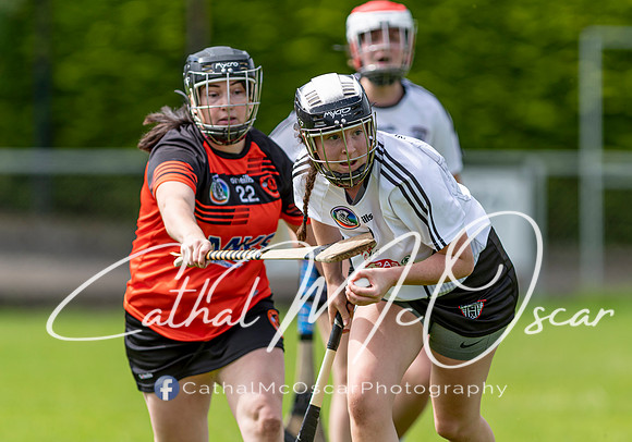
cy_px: 236
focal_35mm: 506
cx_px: 358
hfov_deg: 4.0
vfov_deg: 2.8
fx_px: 9016
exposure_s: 1/2500
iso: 125
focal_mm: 300
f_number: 2.8
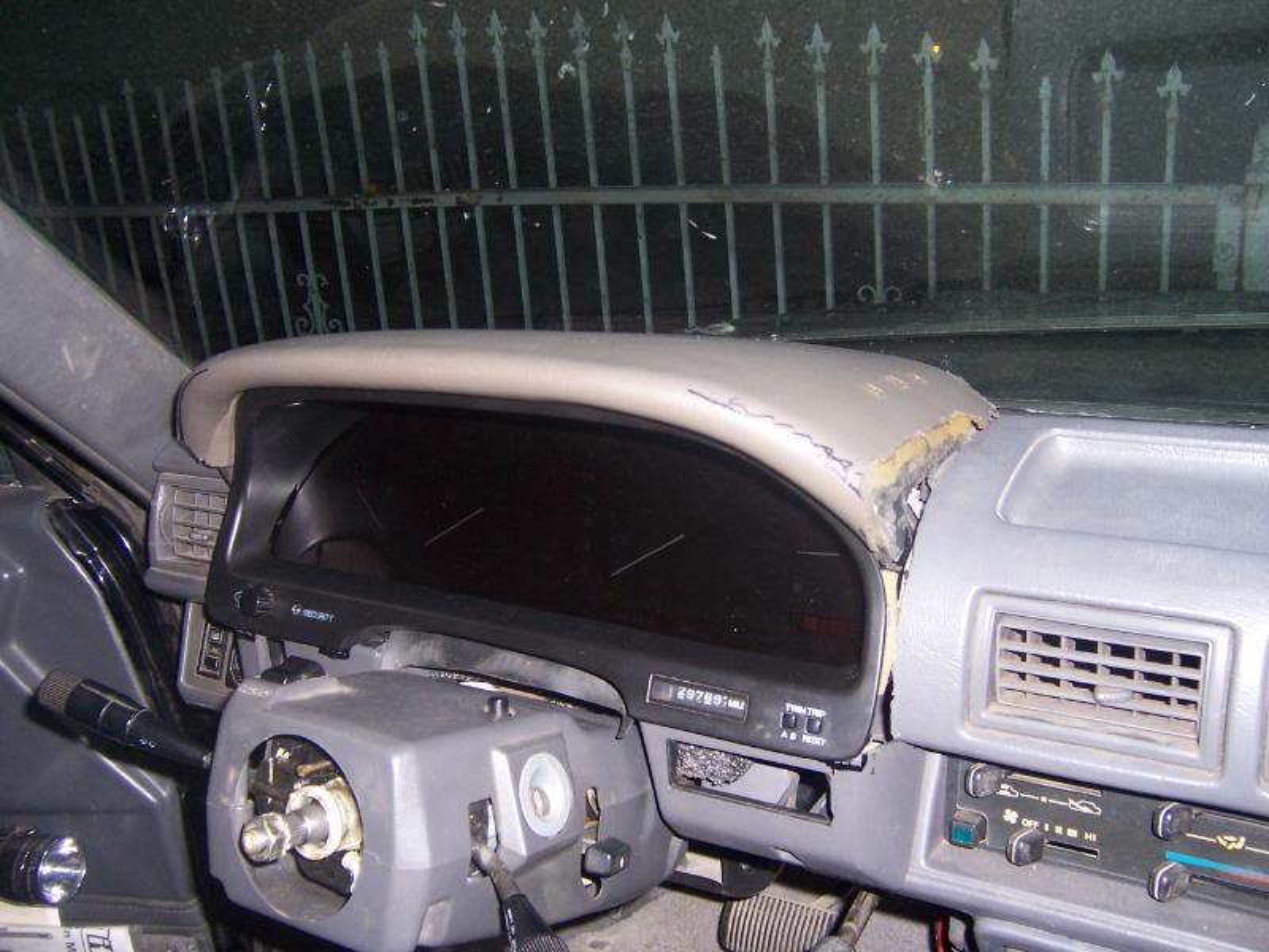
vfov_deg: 42.9
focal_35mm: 33
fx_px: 1210
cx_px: 634
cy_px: 476
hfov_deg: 55.4
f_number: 2.8
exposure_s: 1/60
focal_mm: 5.5
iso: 140
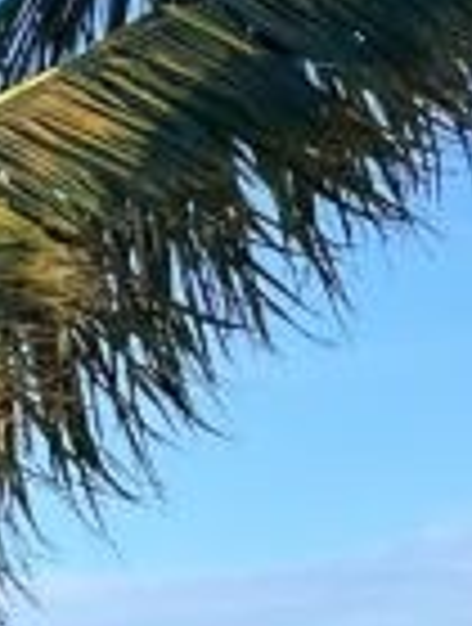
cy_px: 1279
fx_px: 3457
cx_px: -665
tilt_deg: -4.9
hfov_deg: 7.3
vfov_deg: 9.6
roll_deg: -0.2
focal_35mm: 191
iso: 50
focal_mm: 5.7
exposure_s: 1/4274
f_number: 1.5
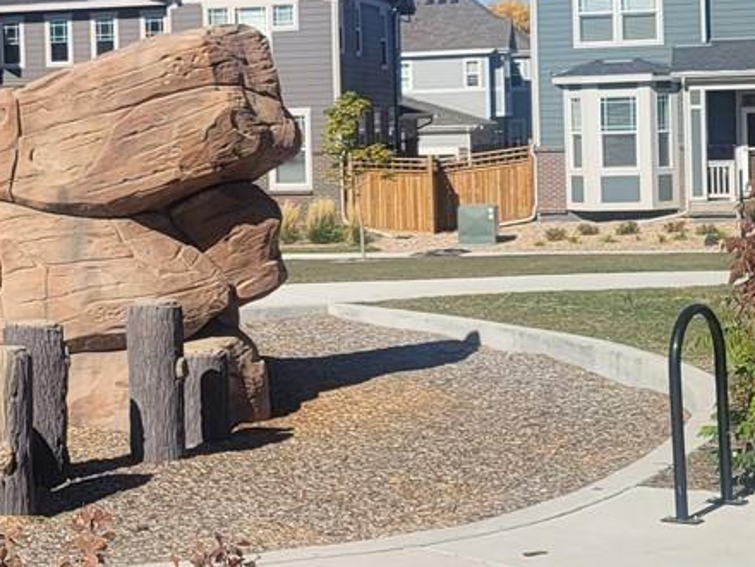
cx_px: 33
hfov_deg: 20.9
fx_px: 1985
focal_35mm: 91
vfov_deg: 16.1
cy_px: 131
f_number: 1.8
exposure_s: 1/1154
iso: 20
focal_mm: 7
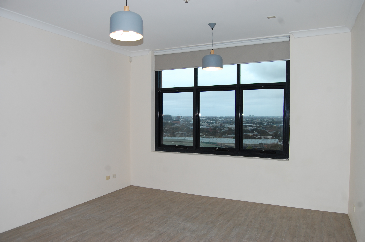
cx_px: 182
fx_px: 274
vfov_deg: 47.8
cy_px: 121
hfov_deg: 67.4
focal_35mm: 27
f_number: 6.3
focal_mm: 18
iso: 400
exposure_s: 1/500
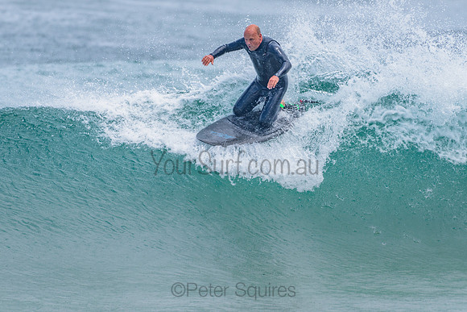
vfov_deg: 2.2
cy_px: 148
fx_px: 7950
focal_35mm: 613
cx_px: 247
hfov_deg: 3.4
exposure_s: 1/2000
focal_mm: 500
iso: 400
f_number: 5.6
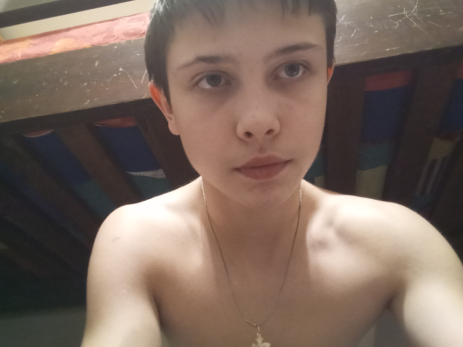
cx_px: 223
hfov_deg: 65.3
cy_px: 168
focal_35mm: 27
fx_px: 361
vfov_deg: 51.3
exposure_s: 1/20
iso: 1180
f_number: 2.05
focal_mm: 2.79
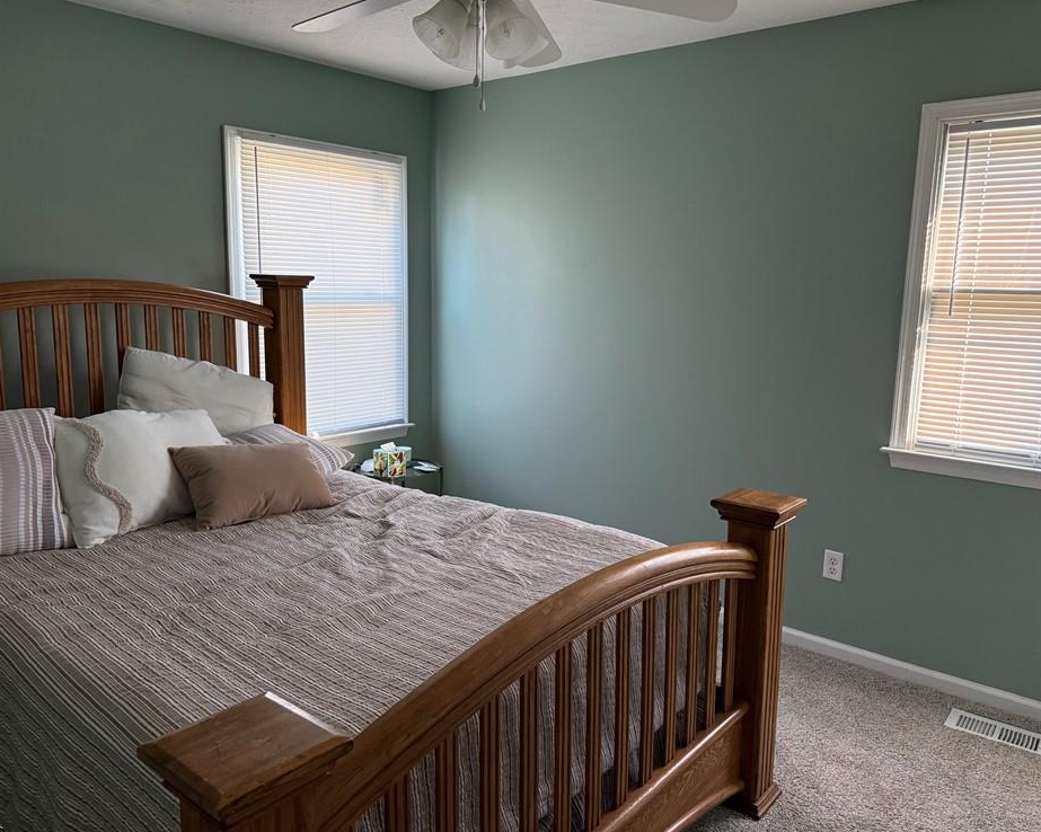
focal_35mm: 26
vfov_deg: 54.9
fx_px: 801
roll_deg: -1.3
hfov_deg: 66.0
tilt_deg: -9.2
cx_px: 517
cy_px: 407
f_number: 1.78
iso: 320
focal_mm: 6.76
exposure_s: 1/120
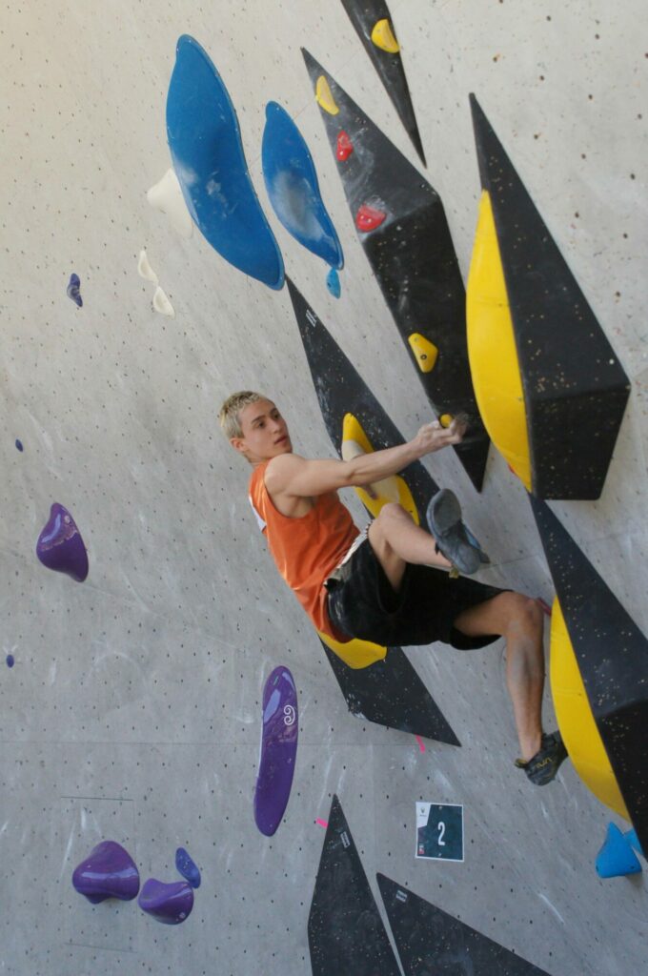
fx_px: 2842
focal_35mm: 105
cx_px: 324
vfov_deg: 19.5
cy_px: 488
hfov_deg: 13.0
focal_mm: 70
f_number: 4
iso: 1600
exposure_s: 1/2000
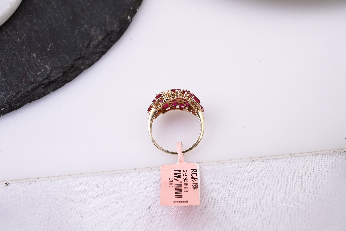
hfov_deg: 28.9
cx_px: 173
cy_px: 116
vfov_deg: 19.4
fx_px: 672
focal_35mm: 70
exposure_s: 1/80
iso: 640
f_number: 20
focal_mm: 70
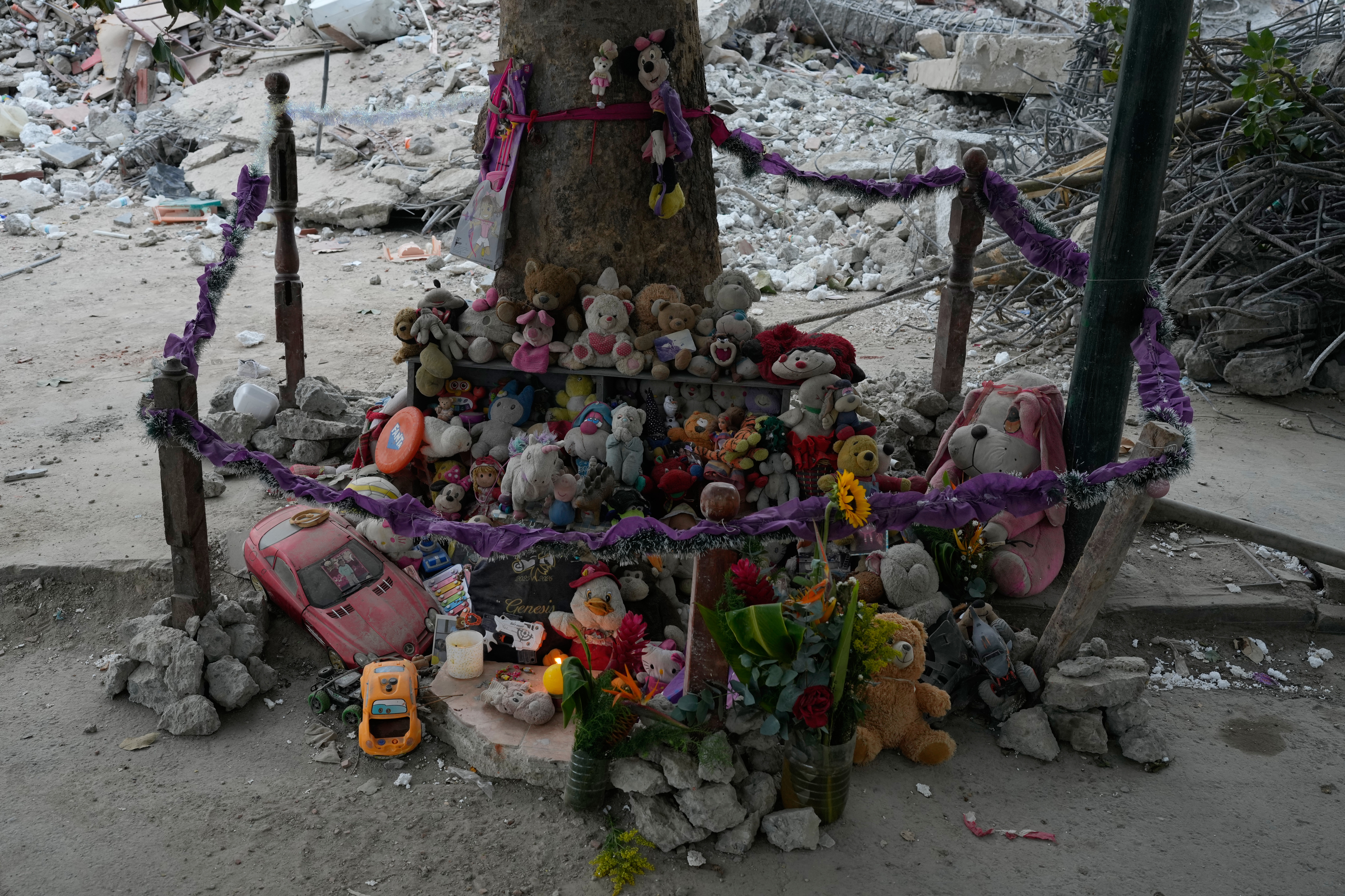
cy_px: 448
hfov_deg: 54.4
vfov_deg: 37.9
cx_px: 672
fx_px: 1308
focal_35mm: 35
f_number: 5
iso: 500
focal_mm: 35
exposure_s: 1/80
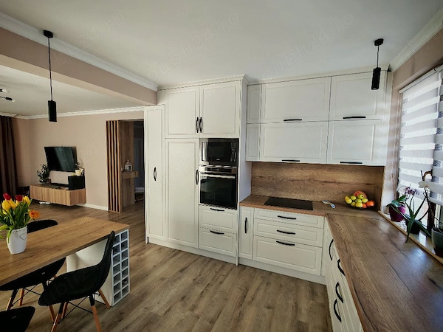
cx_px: 222
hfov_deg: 94.5
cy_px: 166
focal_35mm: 16
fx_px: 205
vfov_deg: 78.1
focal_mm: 1.96
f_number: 2.2
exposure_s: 1/100
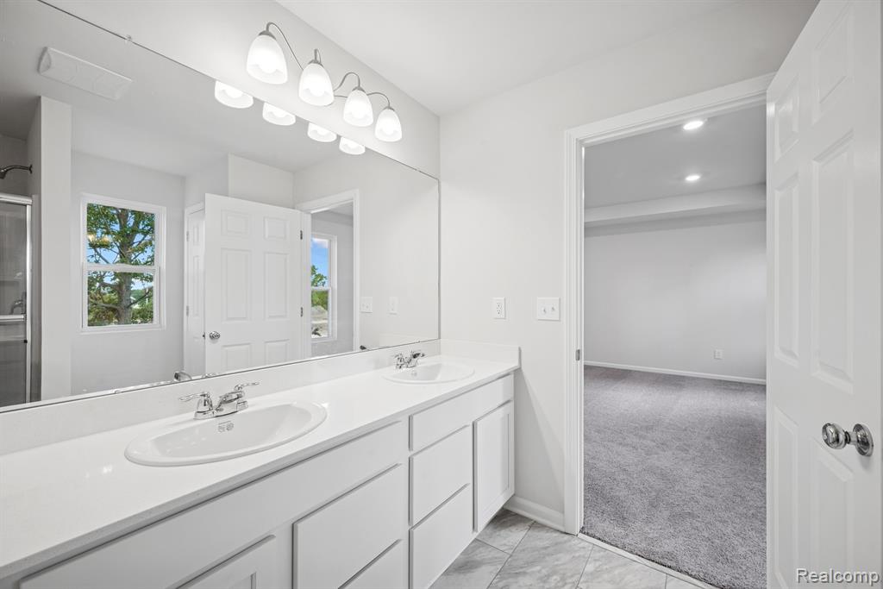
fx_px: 343
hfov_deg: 104.2
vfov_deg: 81.2
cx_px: 442
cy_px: 294
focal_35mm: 14
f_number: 9
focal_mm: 14
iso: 80
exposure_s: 1/10
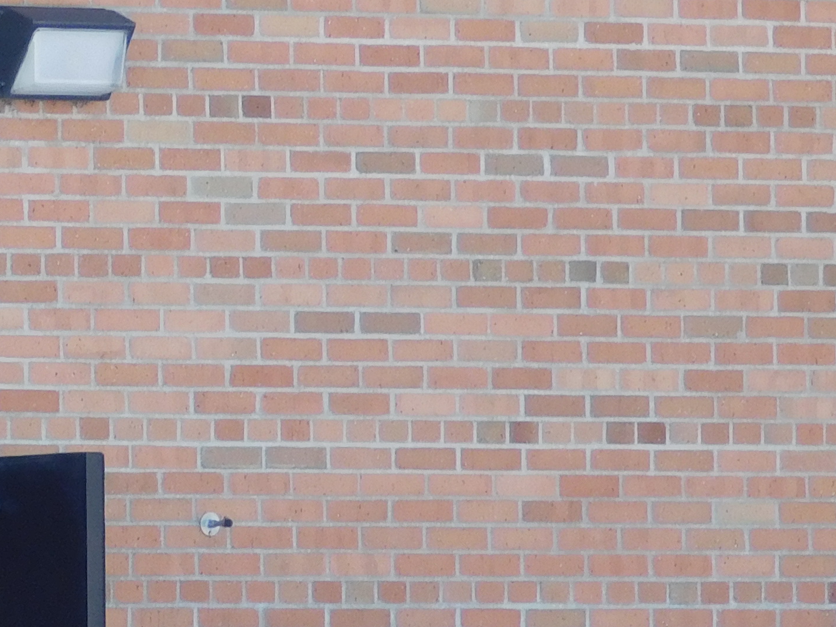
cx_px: -306
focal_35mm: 749
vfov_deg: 2.0
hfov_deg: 2.6
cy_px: 530
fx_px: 18087
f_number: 5.6
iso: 125
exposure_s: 1/80
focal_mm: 41.3
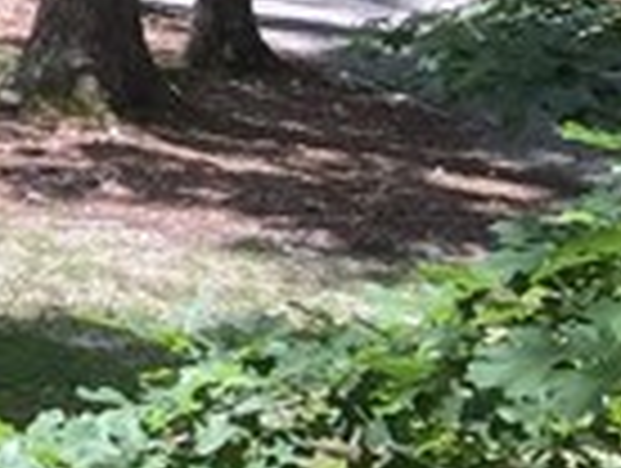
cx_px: -1598
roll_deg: -0.1
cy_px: -58
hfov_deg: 7.4
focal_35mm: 215
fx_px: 3864
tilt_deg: -6.9
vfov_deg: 6.9
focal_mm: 4.15
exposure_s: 1/430
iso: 32
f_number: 2.2
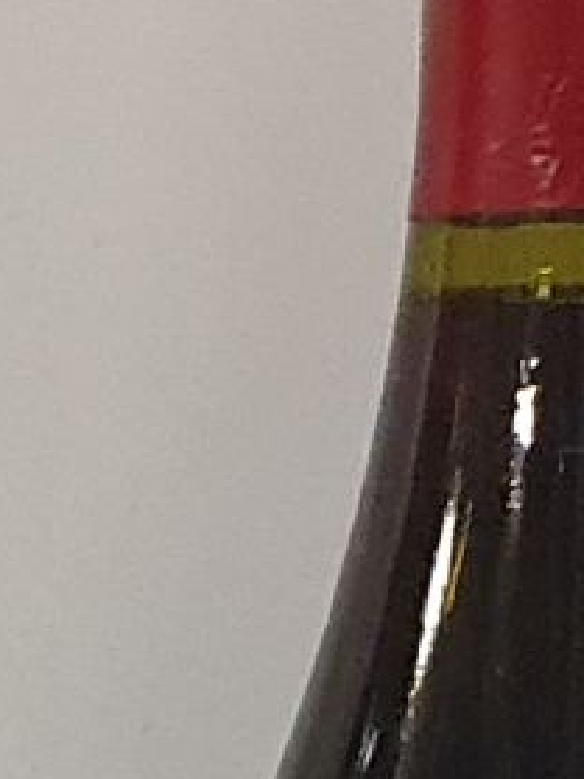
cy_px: 1258
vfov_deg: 8.3
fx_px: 5245
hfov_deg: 6.4
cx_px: 103
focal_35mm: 233
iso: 800
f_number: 2.4
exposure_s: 1/50
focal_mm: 4.32
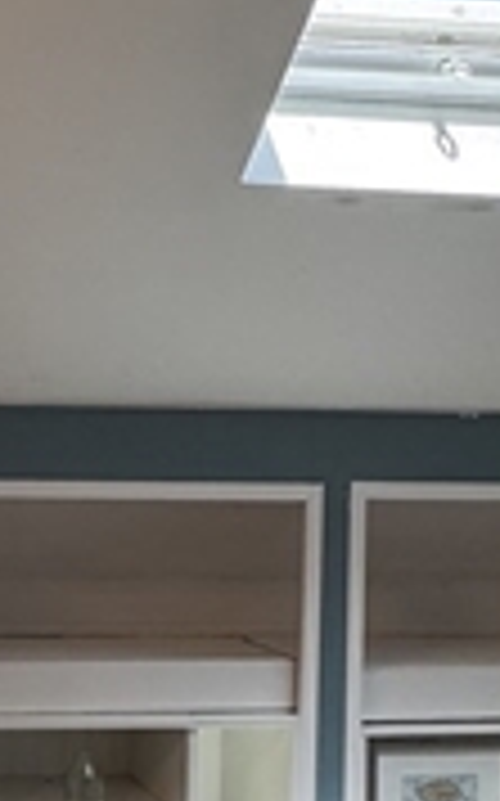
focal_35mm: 64
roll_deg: -1.1
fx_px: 1398
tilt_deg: -0.6
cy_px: 486
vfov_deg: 31.9
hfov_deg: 19.3
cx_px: -81
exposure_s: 1/120
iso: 125
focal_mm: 2.22
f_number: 2.2
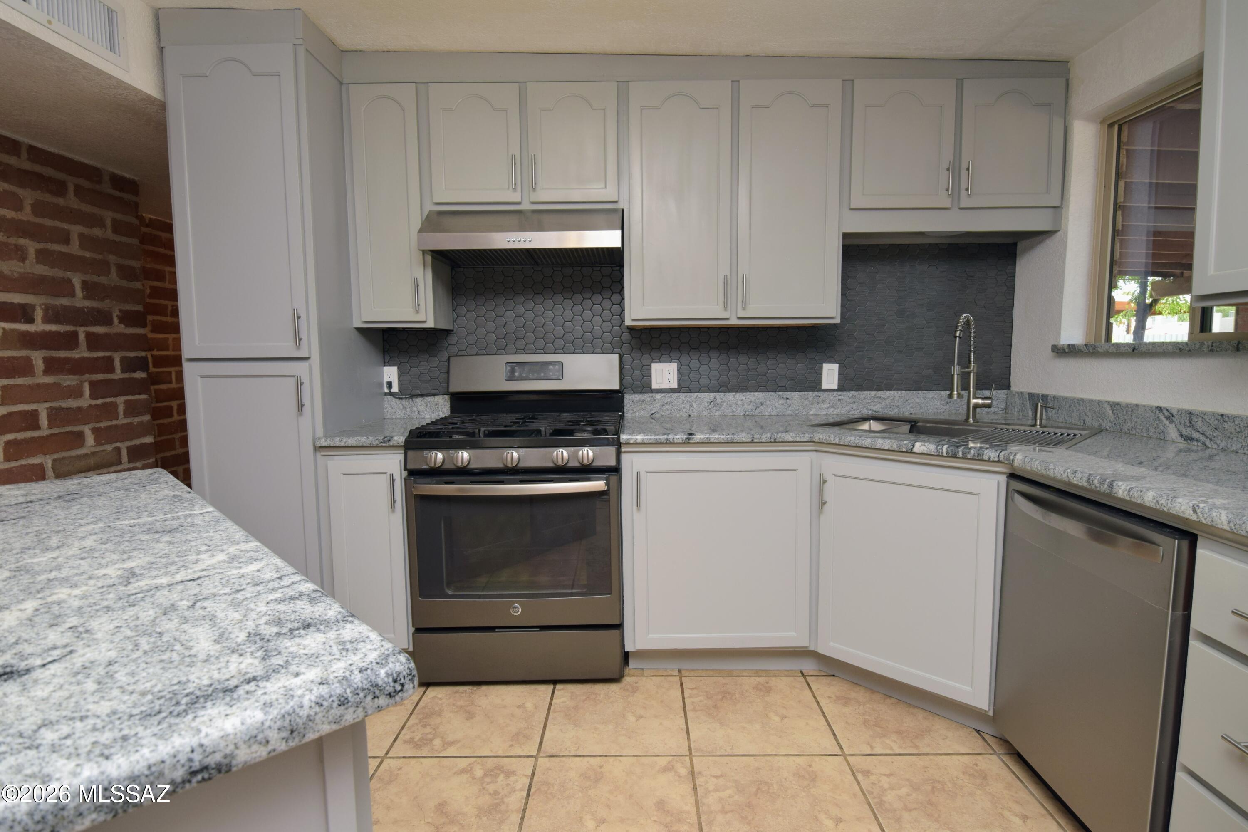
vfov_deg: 67.4
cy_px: 416
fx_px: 624
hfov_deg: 90.0
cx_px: 624
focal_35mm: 18
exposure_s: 1/50
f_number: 9
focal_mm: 12
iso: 400
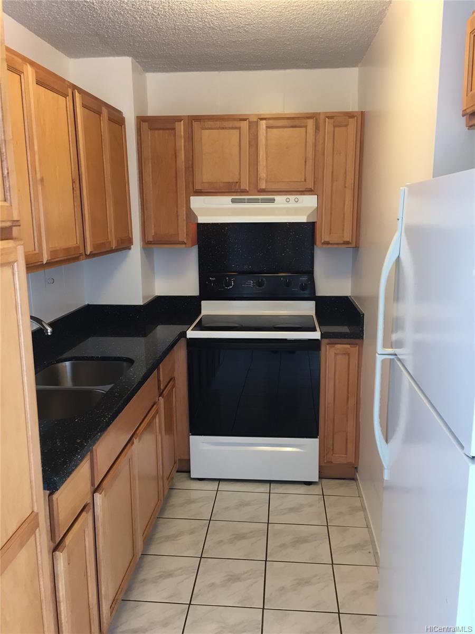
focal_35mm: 29
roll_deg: +0.4
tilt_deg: -9.8
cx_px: 238
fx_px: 531
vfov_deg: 61.7
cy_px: 317
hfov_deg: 48.2
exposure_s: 1/30
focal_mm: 4.15
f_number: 2.2
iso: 64
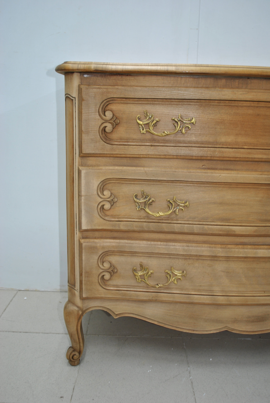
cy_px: 202
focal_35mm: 33
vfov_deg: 57.2
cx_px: 135
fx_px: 370
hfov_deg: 40.1
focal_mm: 22
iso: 200
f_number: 4
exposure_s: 1/15
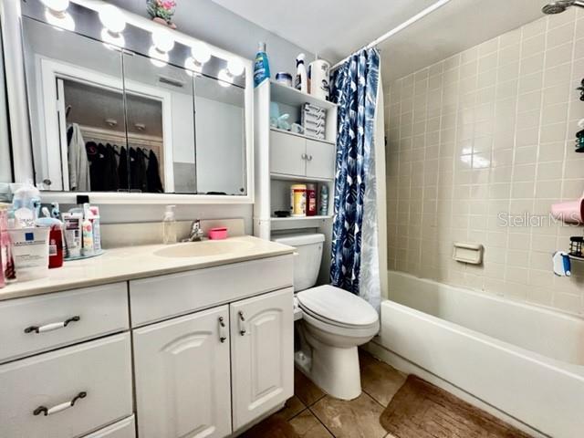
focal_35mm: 13
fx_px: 219
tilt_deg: -4.9
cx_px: 292
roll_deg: -0.2
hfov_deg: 106.2
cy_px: 219
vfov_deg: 89.9
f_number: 1.8
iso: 250
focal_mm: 1.57
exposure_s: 1/120
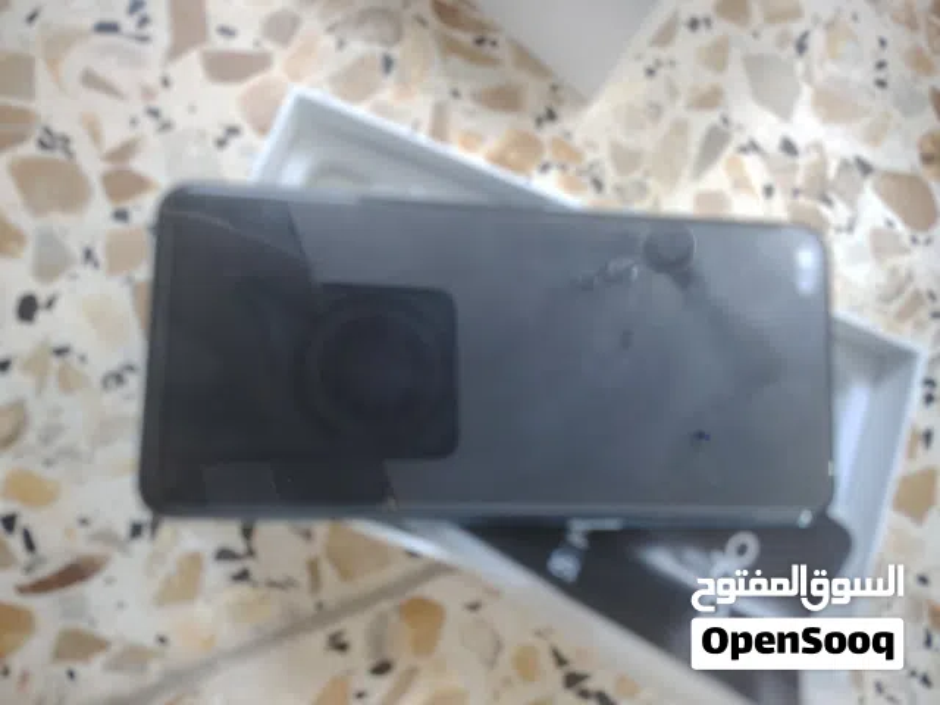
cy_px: 352
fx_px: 652
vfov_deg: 56.8
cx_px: 470
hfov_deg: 71.6
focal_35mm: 24
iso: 4497
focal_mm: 5.25
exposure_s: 1/50
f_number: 1.75
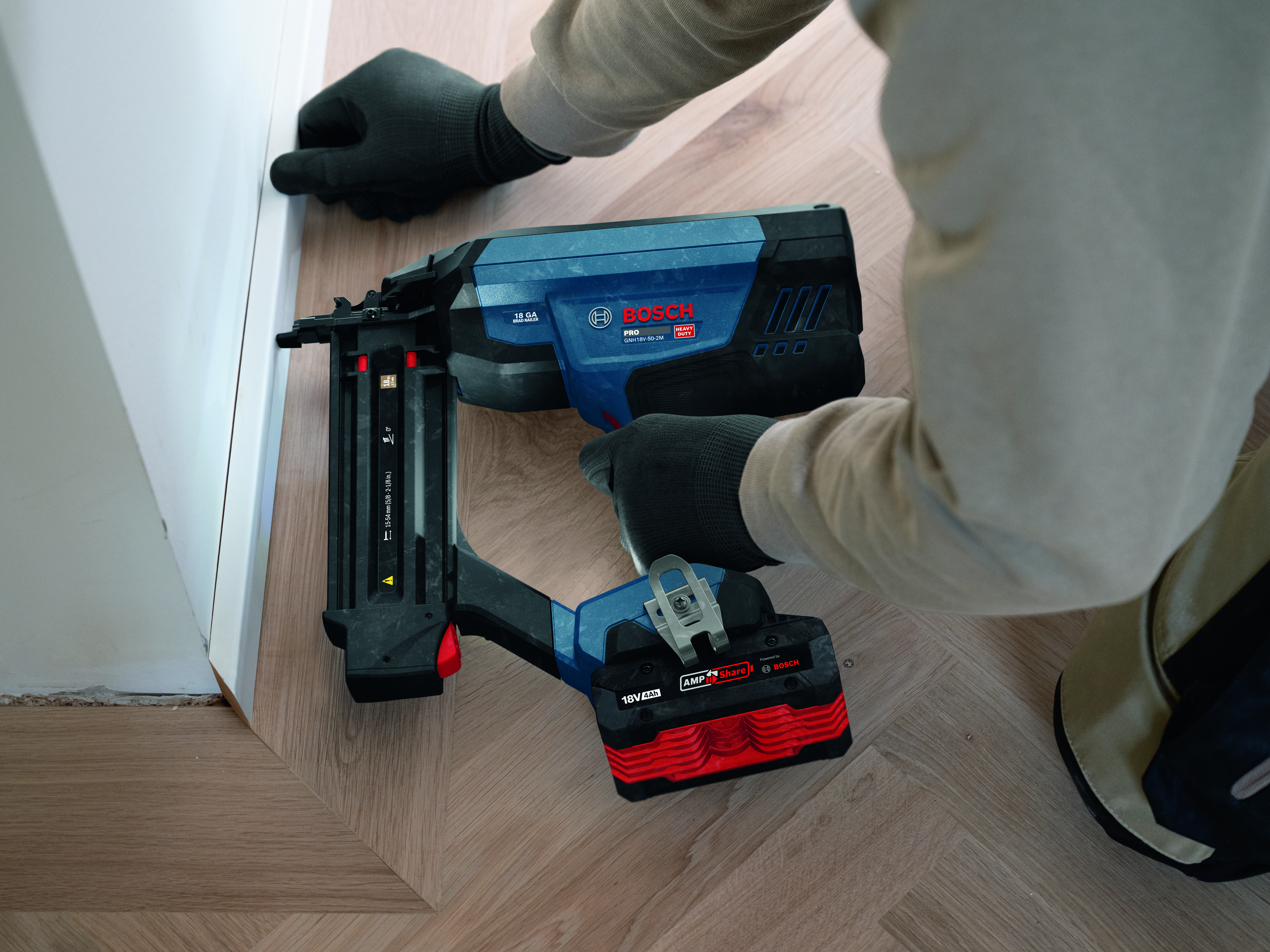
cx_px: 623
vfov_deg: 19.4
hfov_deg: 25.7
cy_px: 476
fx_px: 2788
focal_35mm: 76
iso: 1250
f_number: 4.5
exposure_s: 1/50
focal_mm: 70
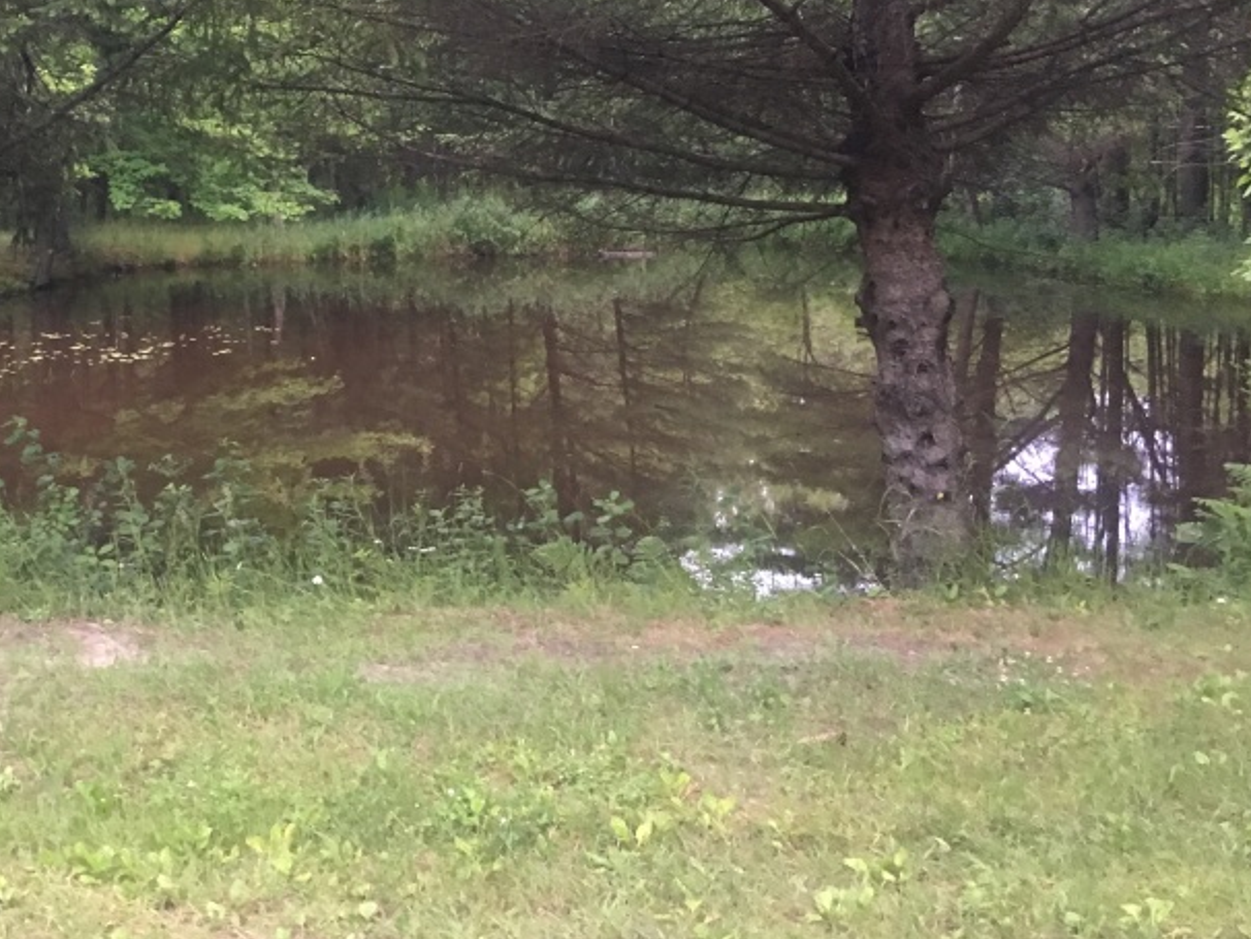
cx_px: 349
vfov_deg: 29.2
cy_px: 221
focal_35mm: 49
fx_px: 1772
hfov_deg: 38.1
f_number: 2.2
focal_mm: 4.15
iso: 200
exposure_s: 1/30
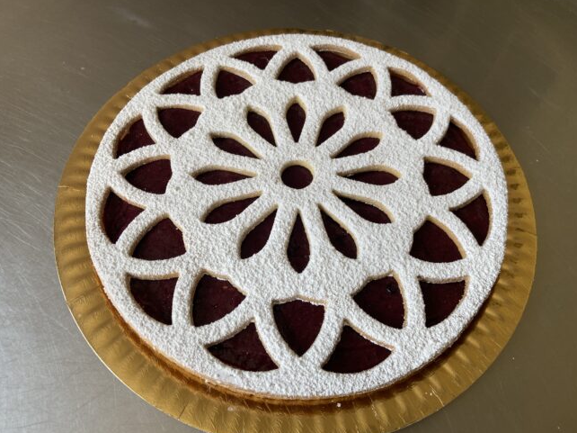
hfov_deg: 65.3
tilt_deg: -61.5
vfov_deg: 51.3
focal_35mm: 27
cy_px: 221
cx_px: 283
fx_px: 450
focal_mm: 4.25
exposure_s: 1/122
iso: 50
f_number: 1.8
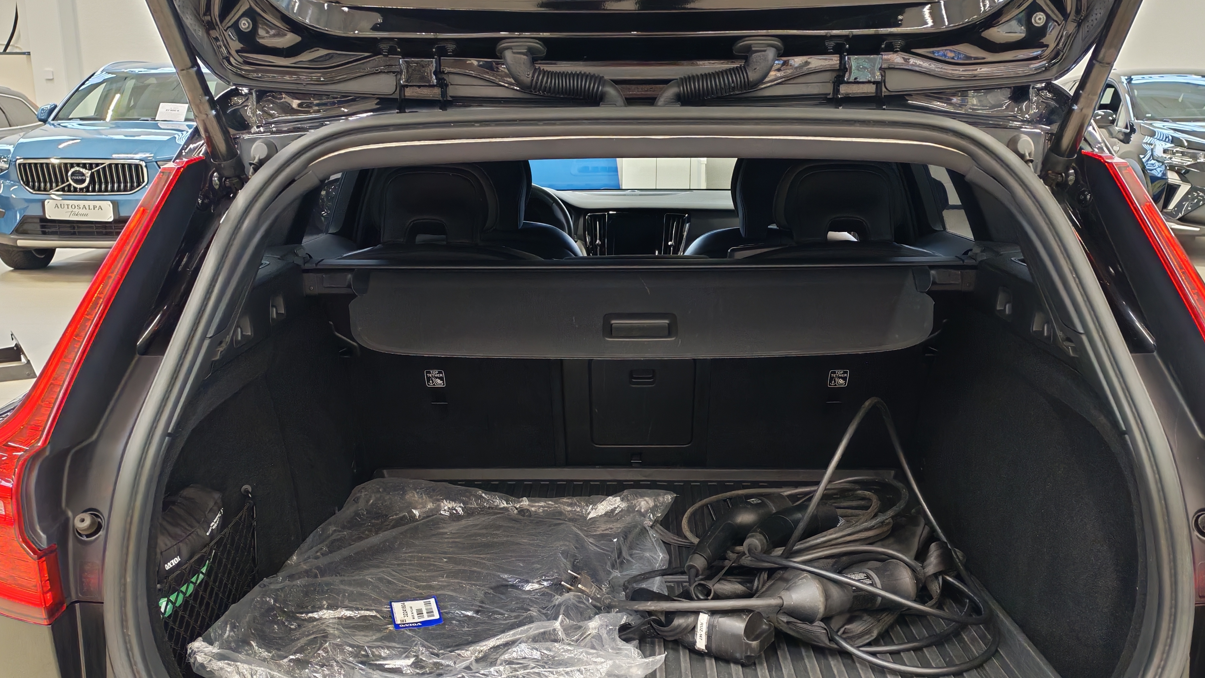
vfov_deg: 31.1
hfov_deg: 52.8
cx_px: 617
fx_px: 1214
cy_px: 400
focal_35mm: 38
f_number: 1.9
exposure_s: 1/100
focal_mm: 6.12
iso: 640
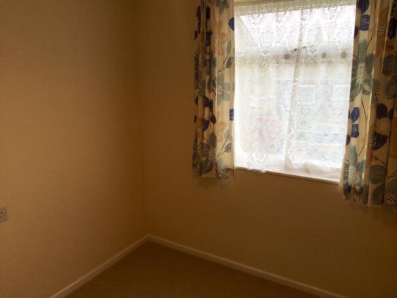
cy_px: 149
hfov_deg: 60.0
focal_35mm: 30
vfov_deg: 46.8
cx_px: 198
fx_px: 344
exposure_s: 1/50
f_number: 2.2
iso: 32
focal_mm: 4.12
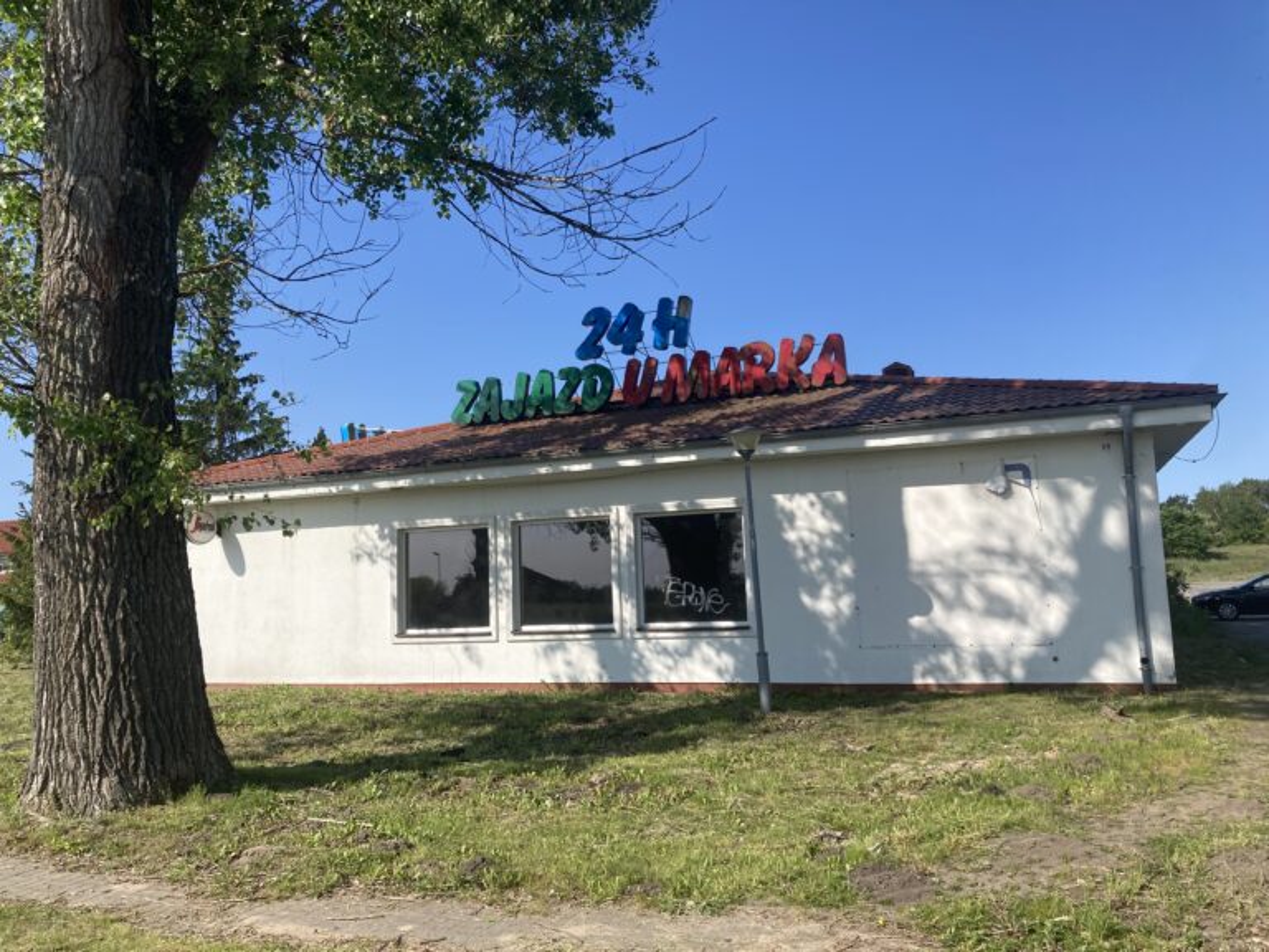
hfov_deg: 63.4
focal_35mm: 28
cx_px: 634
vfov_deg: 49.7
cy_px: 476
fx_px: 1026
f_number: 1.8
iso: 20
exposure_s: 1/2088
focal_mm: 3.99
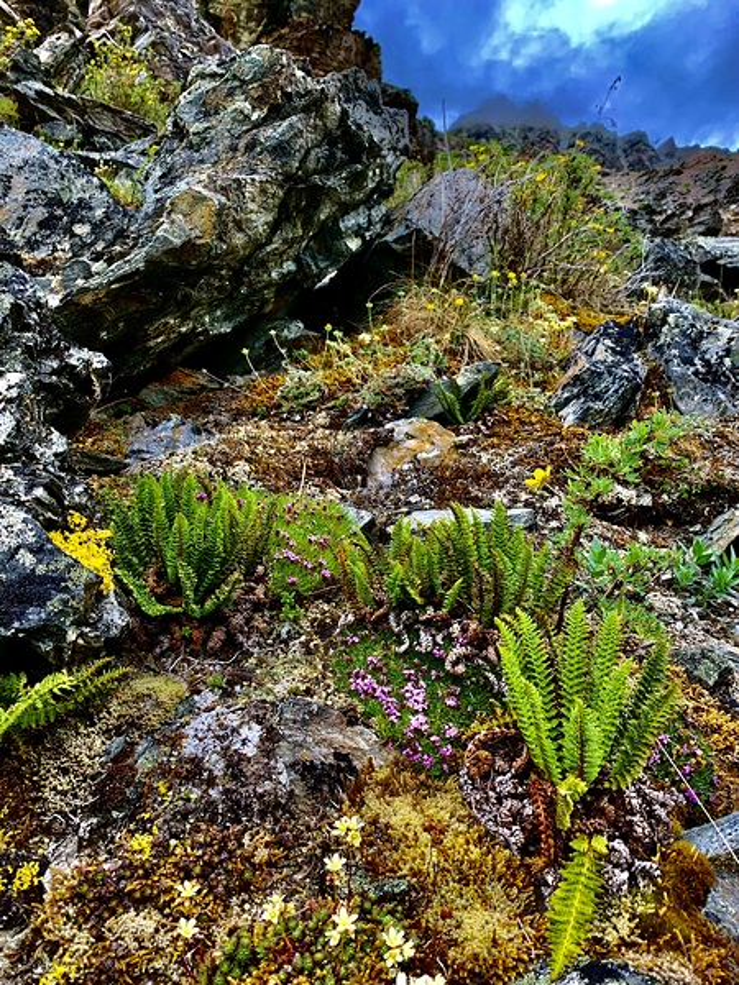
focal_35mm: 26
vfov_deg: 67.3
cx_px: 370
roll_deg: +2.1
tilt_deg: +2.5
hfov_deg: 53.1
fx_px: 740
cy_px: 492
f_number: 1.8
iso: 25
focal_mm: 4.25
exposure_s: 1/195
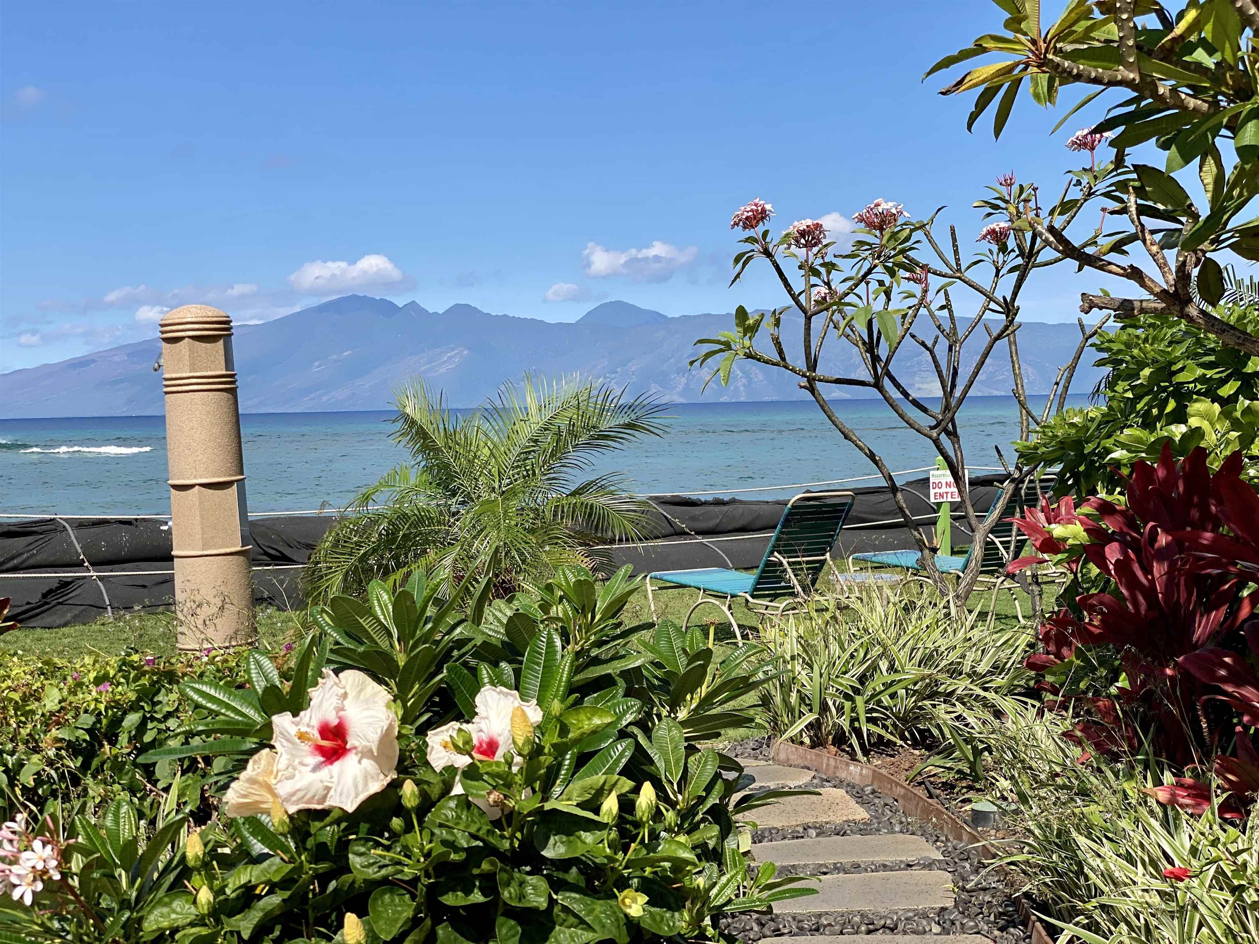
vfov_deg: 28.0
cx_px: 630
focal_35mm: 52
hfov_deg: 36.8
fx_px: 1891
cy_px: 472
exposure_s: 1/1597
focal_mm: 6
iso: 20
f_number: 2
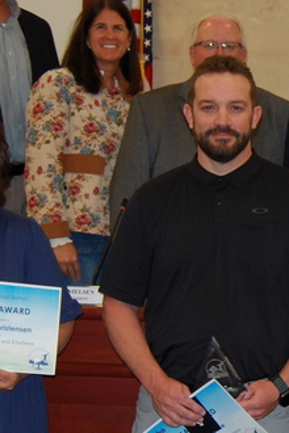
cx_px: 436
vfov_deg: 17.3
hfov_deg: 11.2
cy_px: 197
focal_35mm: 118
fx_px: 1421
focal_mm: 26
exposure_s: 1/60
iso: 400
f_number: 4.2
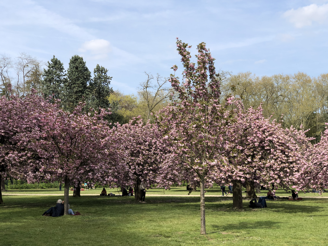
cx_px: 164
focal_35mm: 52
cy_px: 123
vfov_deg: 28.0
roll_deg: +1.1
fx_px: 493
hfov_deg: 36.8
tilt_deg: +5.8
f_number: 2.4
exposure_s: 1/783
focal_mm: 6
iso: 16
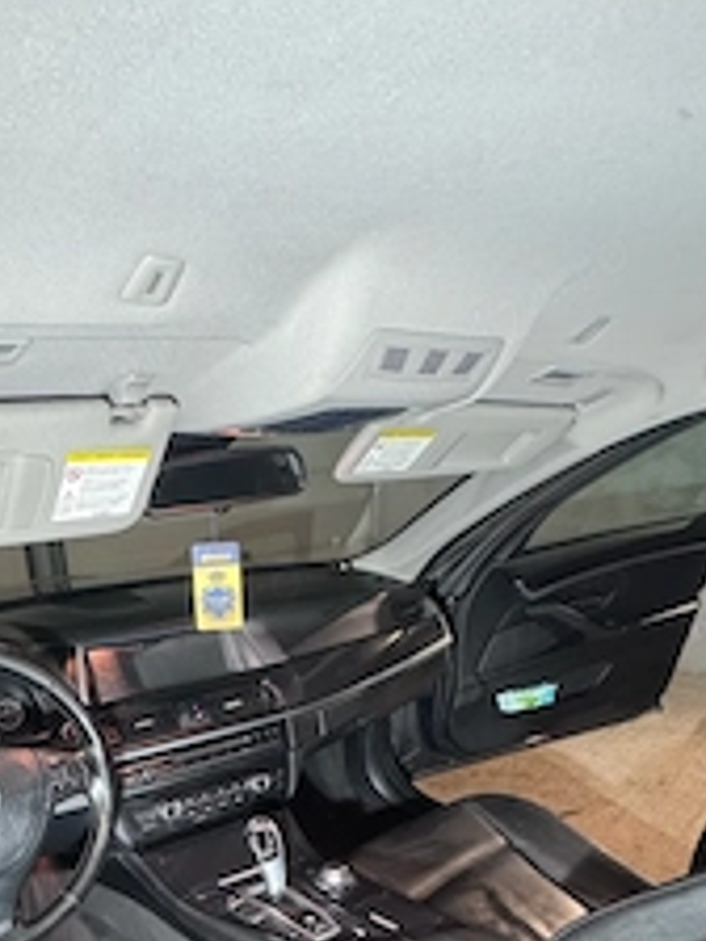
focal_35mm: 25
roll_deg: +3.1
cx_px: 252
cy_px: 714
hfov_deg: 54.1
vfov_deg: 64.9
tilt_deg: -21.0
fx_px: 680
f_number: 2.2
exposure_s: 1/50
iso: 800
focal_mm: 2.22
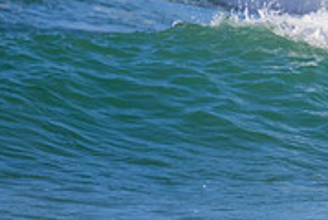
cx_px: 520
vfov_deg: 0.5
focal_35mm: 2587
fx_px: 23609
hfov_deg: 0.8
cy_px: 71
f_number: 11
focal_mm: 800
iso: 1250
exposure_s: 1/2000
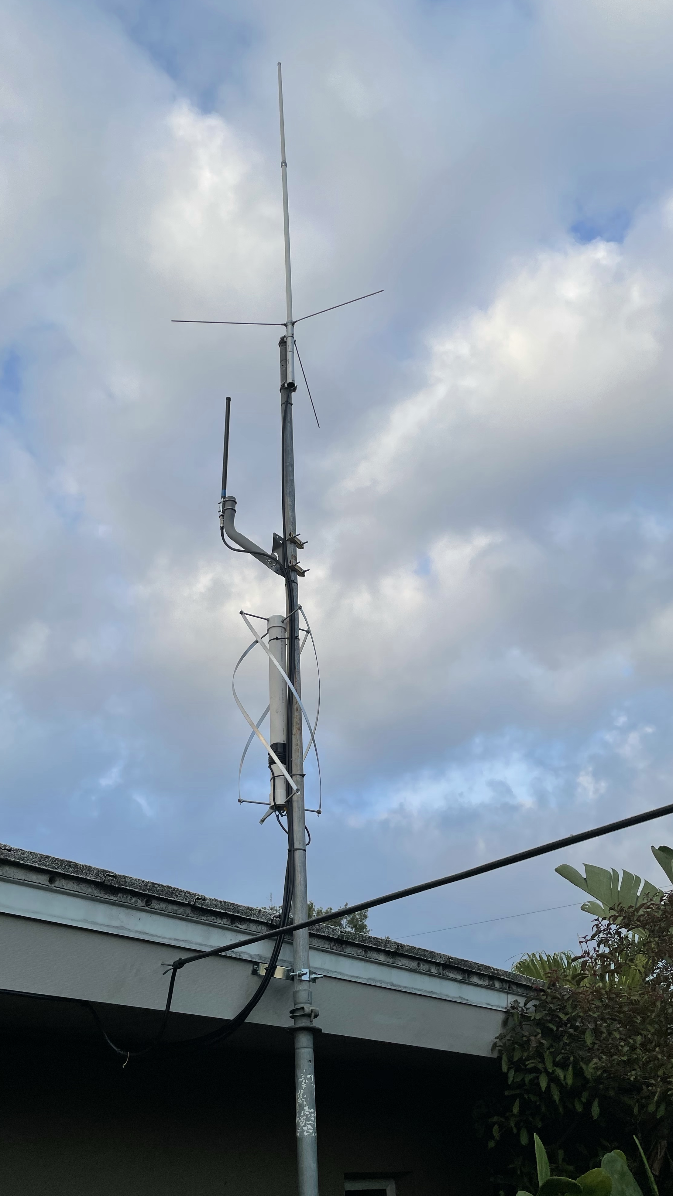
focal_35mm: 29
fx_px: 920
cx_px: 322
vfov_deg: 66.1
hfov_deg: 40.2
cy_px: 593
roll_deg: +2.7
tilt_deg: +33.4
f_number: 1.6
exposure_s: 1/1595
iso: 32
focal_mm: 4.2
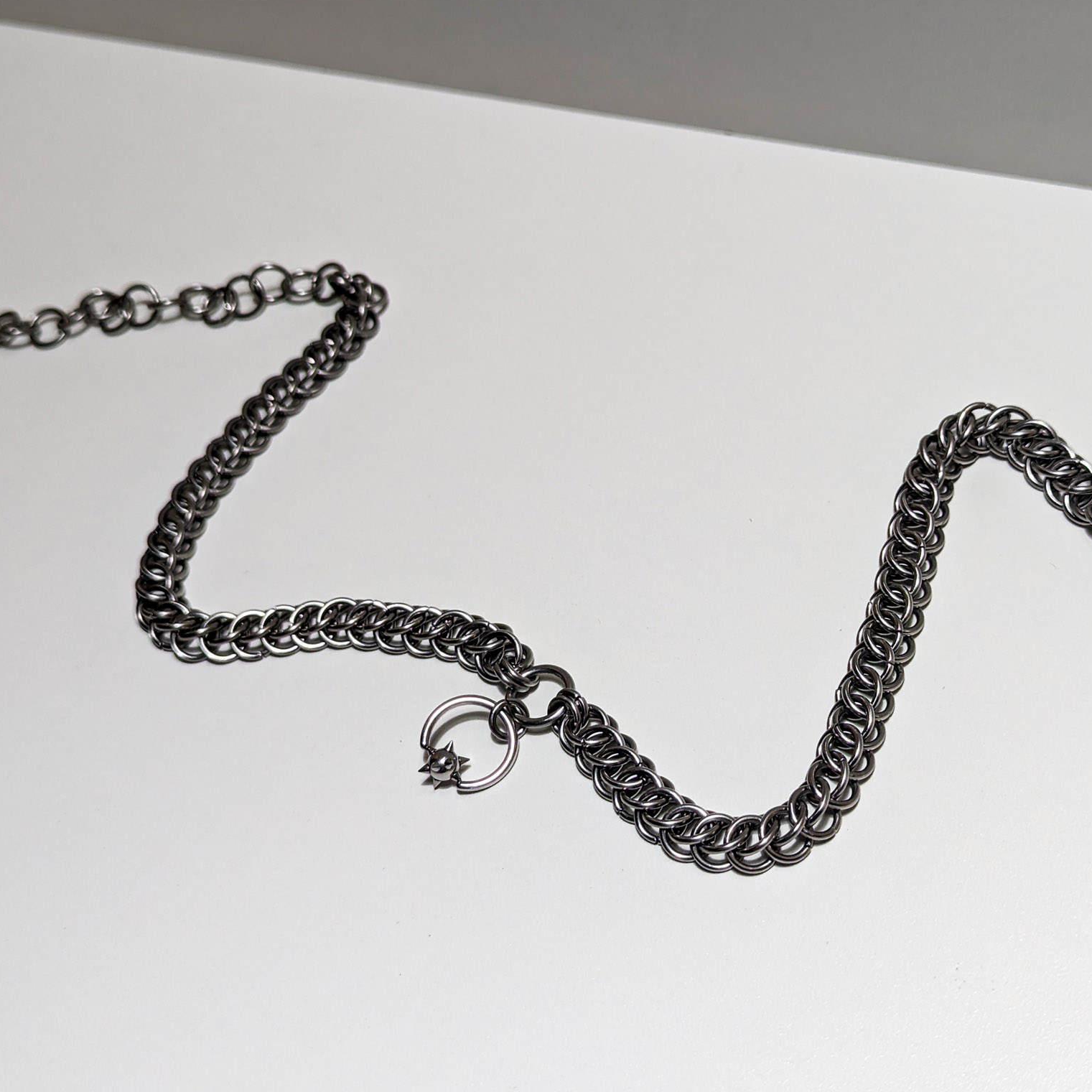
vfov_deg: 30.0
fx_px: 2034
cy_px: 546
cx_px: 615
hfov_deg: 30.0
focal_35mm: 57
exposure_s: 1/120
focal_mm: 6.81
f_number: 1.85
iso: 65
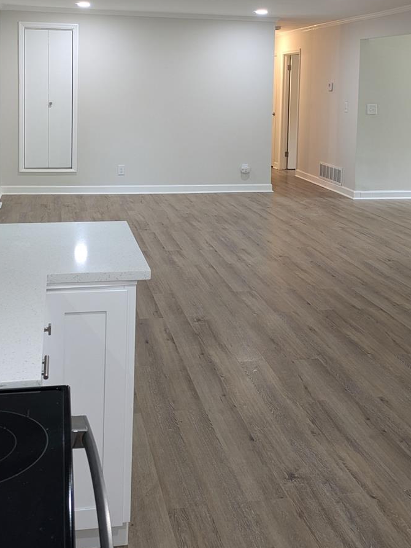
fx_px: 681
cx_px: 198
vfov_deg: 42.3
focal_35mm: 43
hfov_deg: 33.6
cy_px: 128
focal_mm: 5.43
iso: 50
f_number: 1.89
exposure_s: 1/30
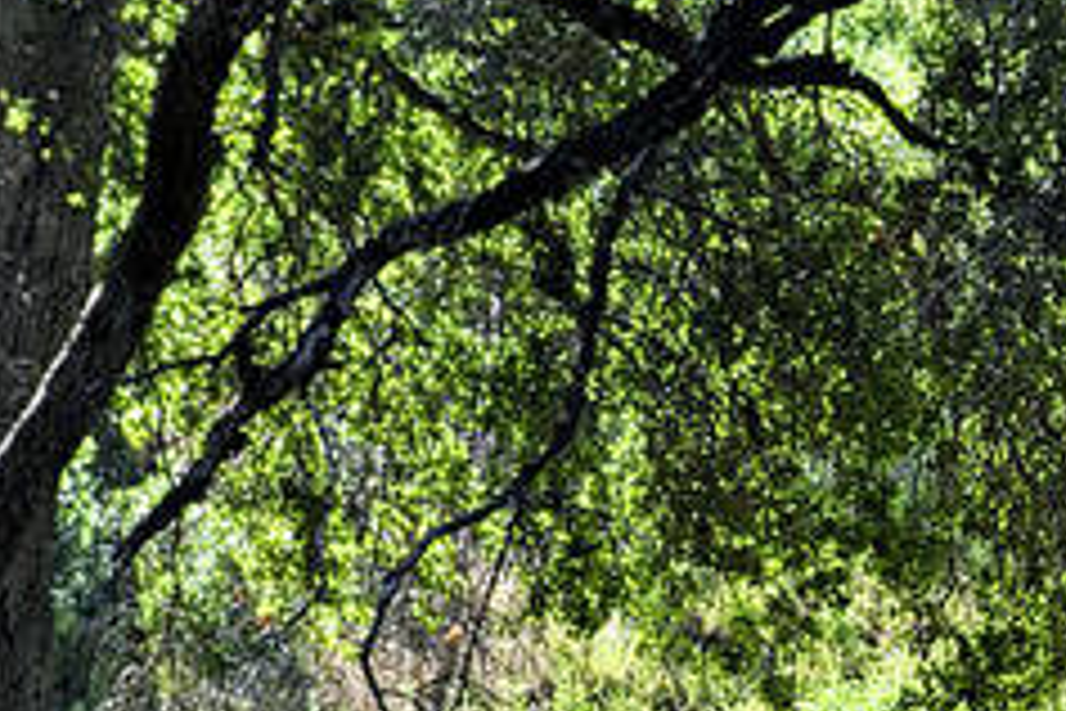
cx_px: 1592
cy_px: 1184
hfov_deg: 6.3
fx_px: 9623
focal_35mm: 325
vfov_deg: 4.2
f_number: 11
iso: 400
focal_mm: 70
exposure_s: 1/200
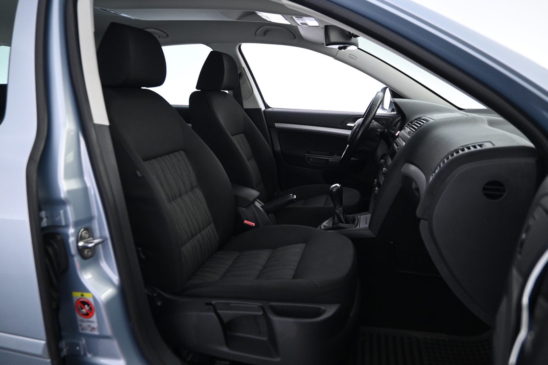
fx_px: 365
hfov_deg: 73.7
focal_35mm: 24
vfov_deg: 53.1
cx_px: 274
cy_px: 182
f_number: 3.5
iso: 1600
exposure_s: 1/20
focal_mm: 16
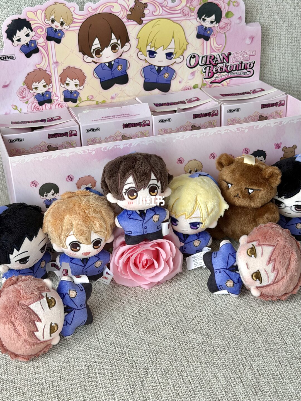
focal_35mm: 48
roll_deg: +5.9
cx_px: 150
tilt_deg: -32.6
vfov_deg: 39.7
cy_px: 200
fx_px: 557
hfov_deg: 30.3
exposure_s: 1/778
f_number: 1.78
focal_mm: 6.76
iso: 80
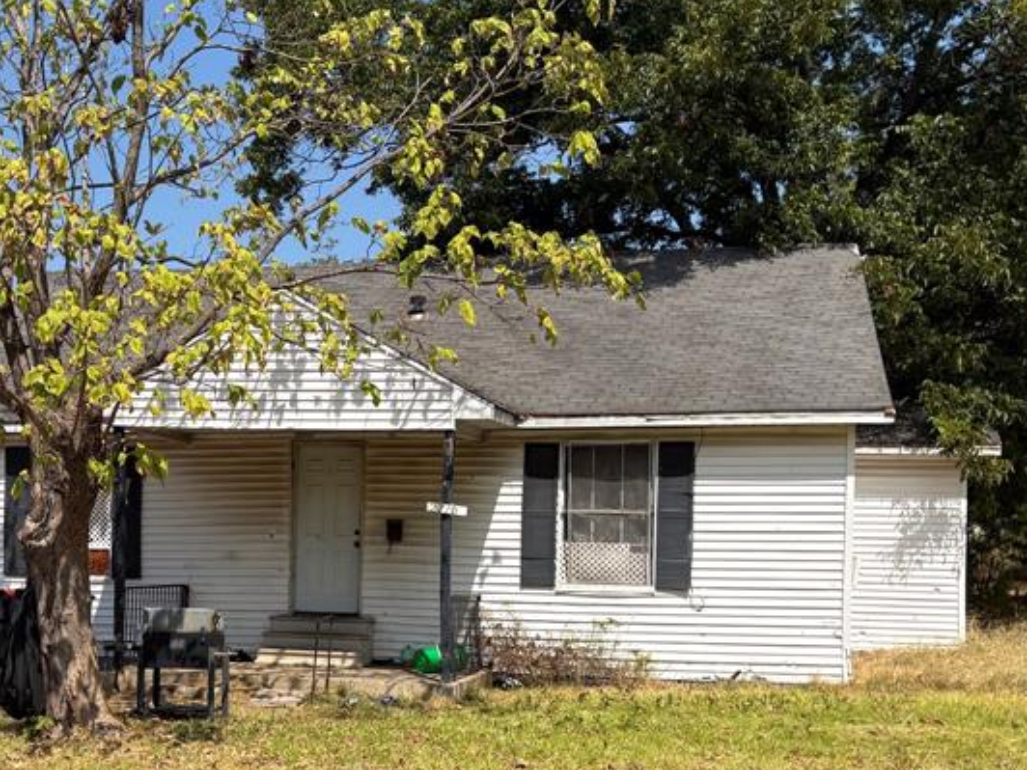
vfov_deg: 28.8
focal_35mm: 50
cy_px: 550
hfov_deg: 37.4
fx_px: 1483
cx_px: 276
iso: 50
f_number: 1.6
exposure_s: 1/3831
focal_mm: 5.96
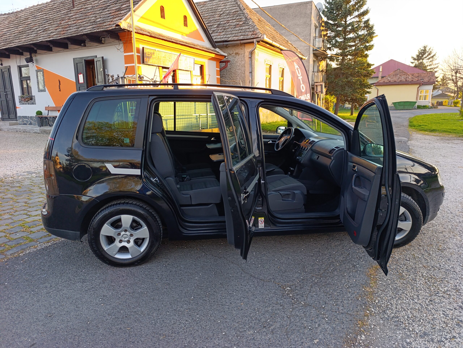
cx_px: 232
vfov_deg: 59.0
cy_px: 174
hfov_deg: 73.8
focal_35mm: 23
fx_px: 308
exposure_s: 1/100
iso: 160
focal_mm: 6.14
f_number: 1.6
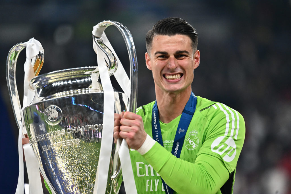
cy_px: 97
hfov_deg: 5.2
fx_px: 3234
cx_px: 146
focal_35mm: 400
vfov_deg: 3.4
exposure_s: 1/1600
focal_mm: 400
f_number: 4.5
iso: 3200
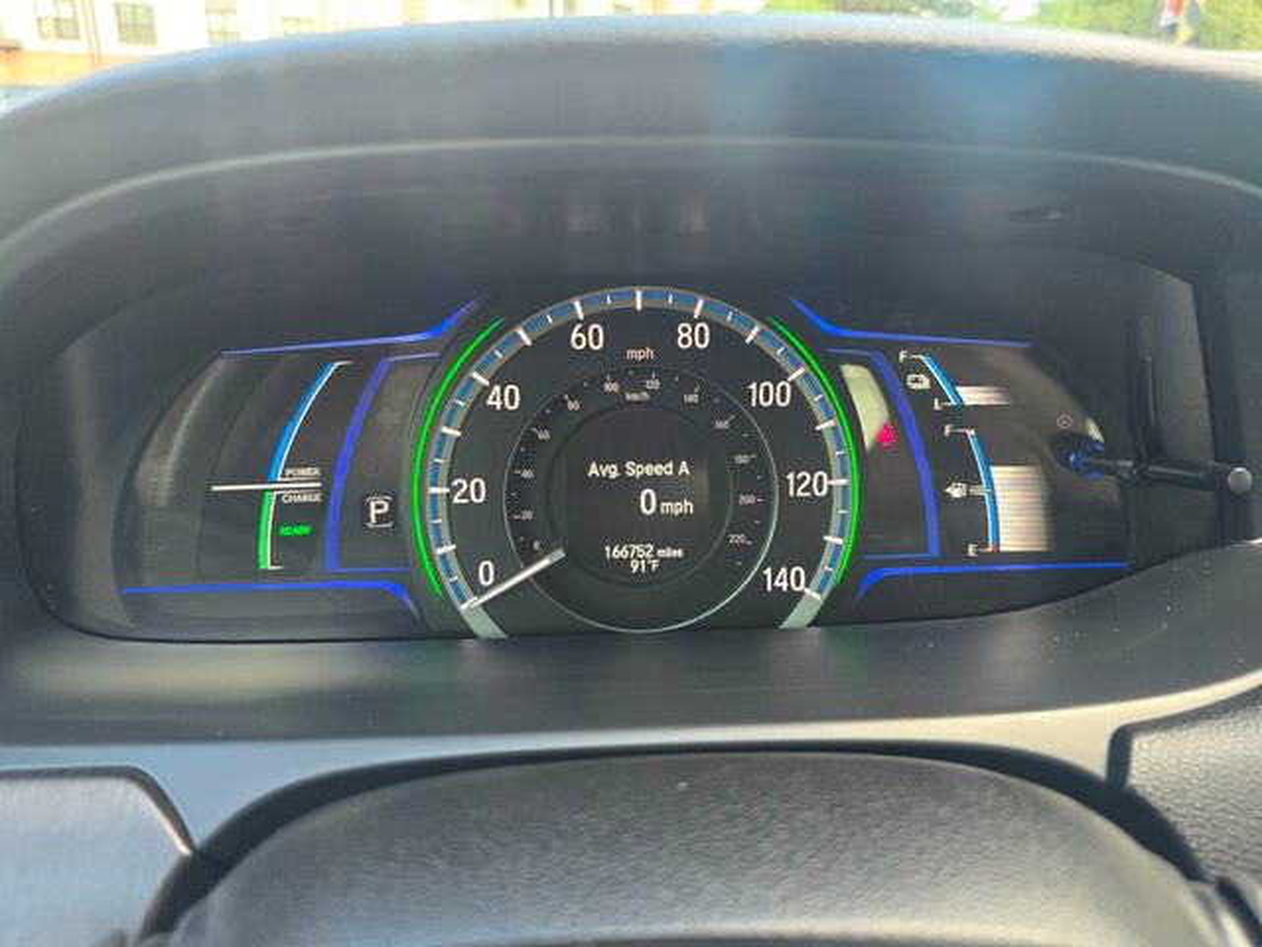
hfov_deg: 73.9
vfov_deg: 58.9
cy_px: 474
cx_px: 631
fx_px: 839
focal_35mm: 23
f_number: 1.7
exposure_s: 1/120
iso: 320
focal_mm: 6.3
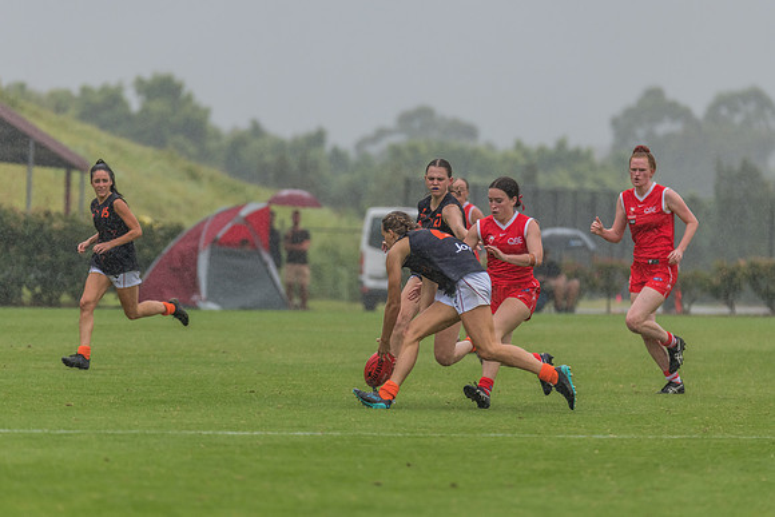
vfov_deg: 3.5
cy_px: 244
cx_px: 366
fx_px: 8365
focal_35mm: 389
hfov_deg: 5.3
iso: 900
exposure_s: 1/1600
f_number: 6
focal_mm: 360
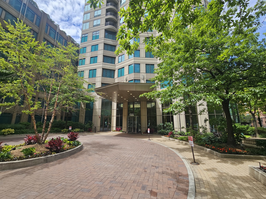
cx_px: 133
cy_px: 100
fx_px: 100
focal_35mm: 13
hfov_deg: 106.2
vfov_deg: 89.9
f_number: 2.2
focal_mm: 2.2
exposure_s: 1/1205
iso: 50
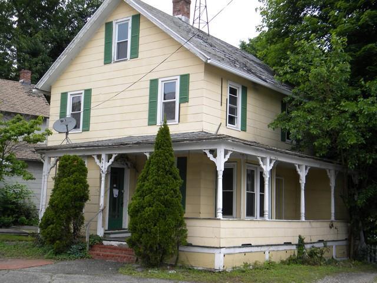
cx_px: 188
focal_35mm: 47
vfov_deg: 30.9
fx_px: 512
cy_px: 142
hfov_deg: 40.4
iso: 80
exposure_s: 1/484
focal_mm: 8.6
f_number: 3.9
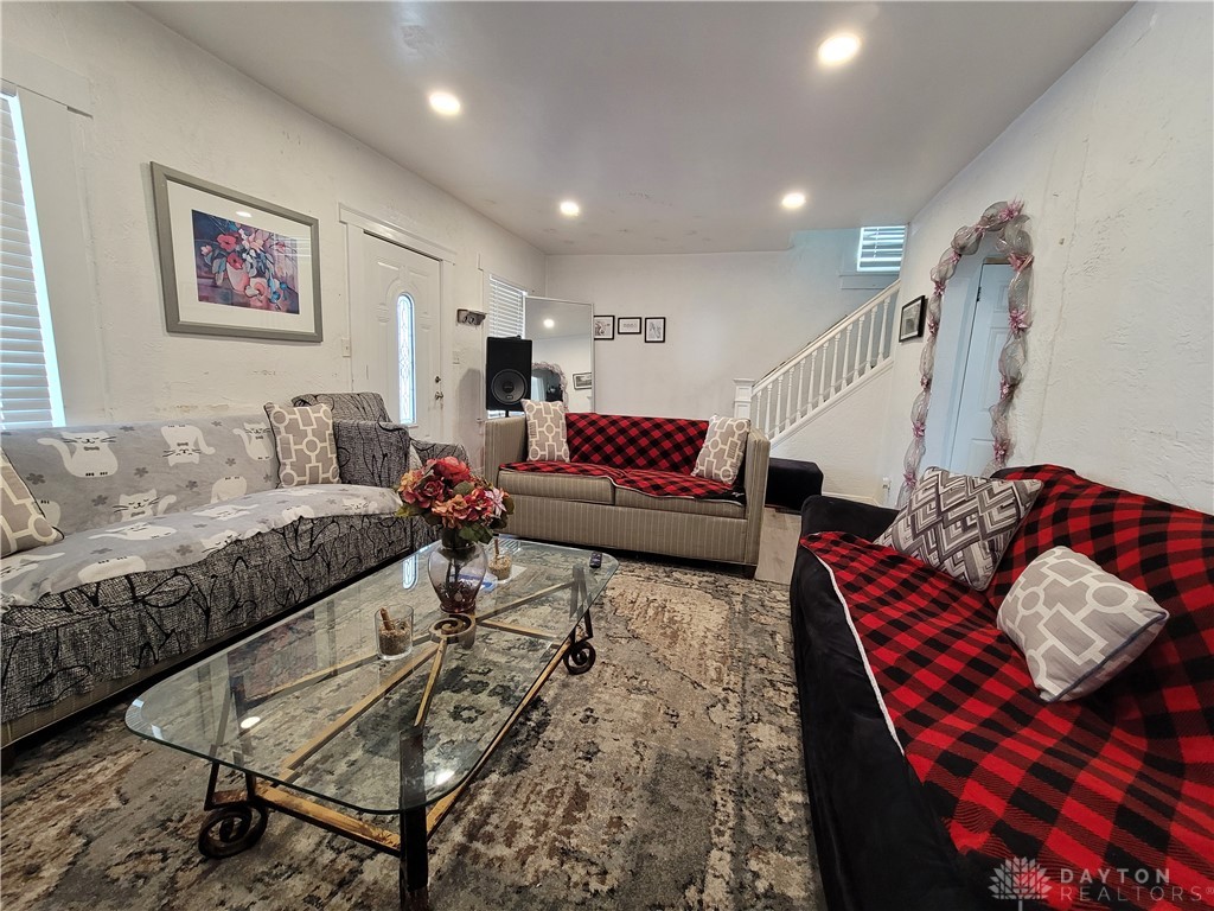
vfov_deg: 89.9
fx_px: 456
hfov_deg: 106.2
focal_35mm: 13
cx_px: 607
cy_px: 456
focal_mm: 2.2
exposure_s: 1/60
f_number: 2.2
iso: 320
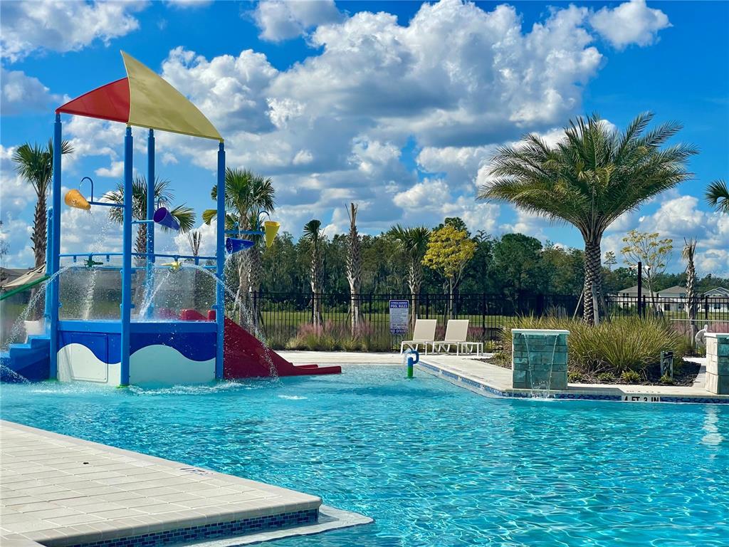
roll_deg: -0.7
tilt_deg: +4.0
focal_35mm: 52
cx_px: 364
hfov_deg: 36.8
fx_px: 1095
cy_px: 274
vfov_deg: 28.0
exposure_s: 1/4348
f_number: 2
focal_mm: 6
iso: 25
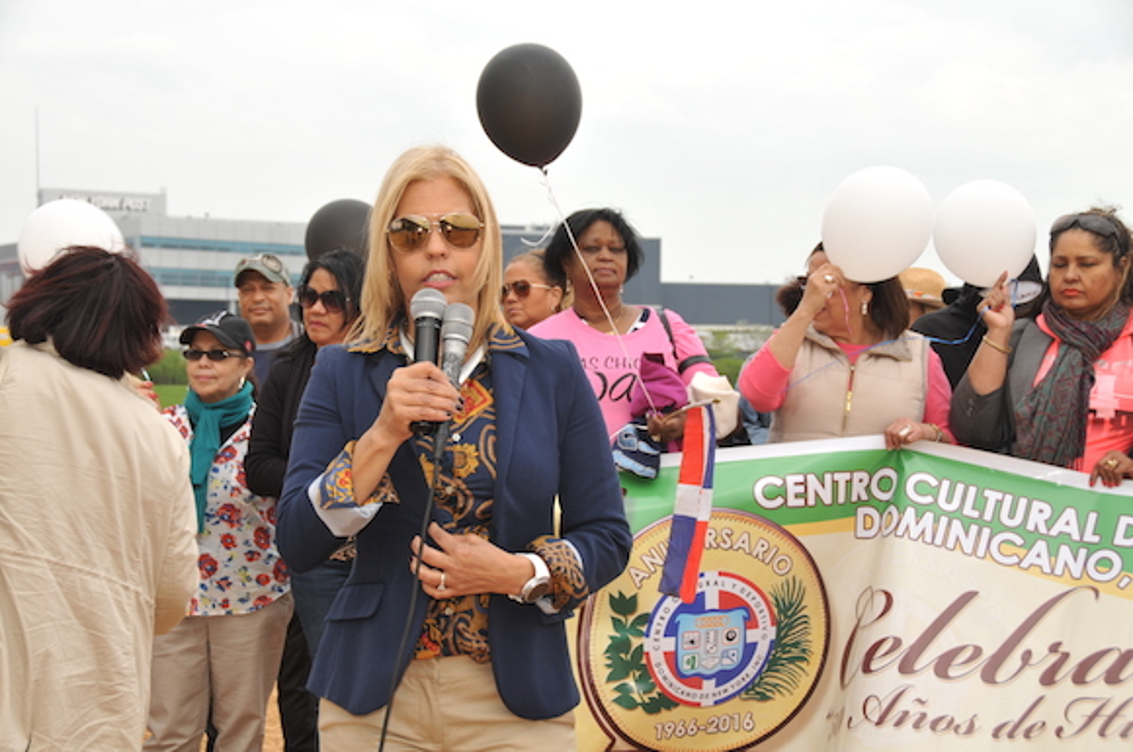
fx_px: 2074
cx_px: 566
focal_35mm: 66
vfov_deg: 20.6
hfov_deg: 30.6
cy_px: 376
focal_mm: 44
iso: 100
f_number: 7.1
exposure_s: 1/200
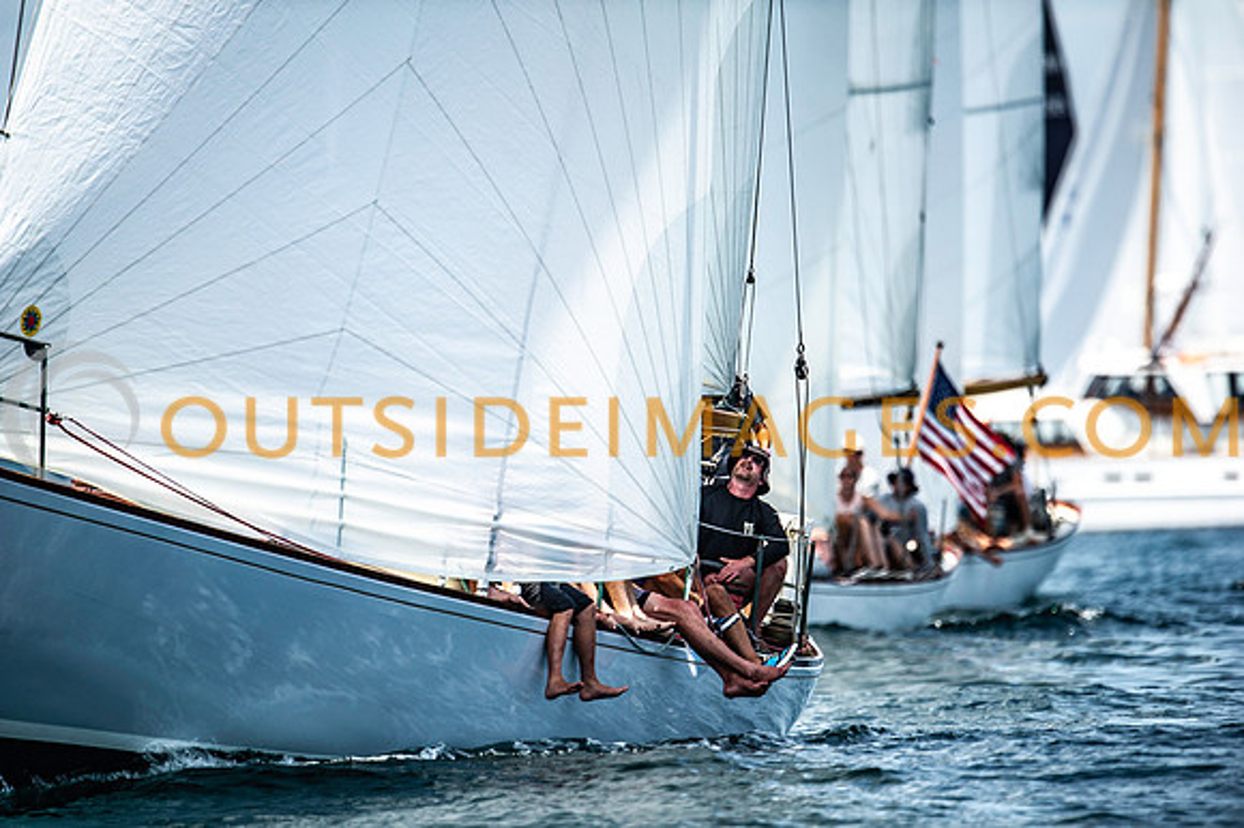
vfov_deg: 2.3
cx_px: 622
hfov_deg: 3.4
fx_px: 20721
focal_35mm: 600
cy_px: 414
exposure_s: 1/4000
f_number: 4
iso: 400
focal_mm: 600
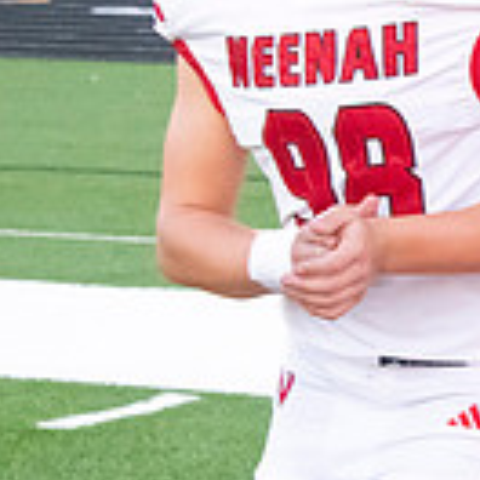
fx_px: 3624
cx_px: 840
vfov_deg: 7.6
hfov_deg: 7.4
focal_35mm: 231
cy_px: 176
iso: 10000
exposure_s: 1/500
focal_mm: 62
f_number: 7.1
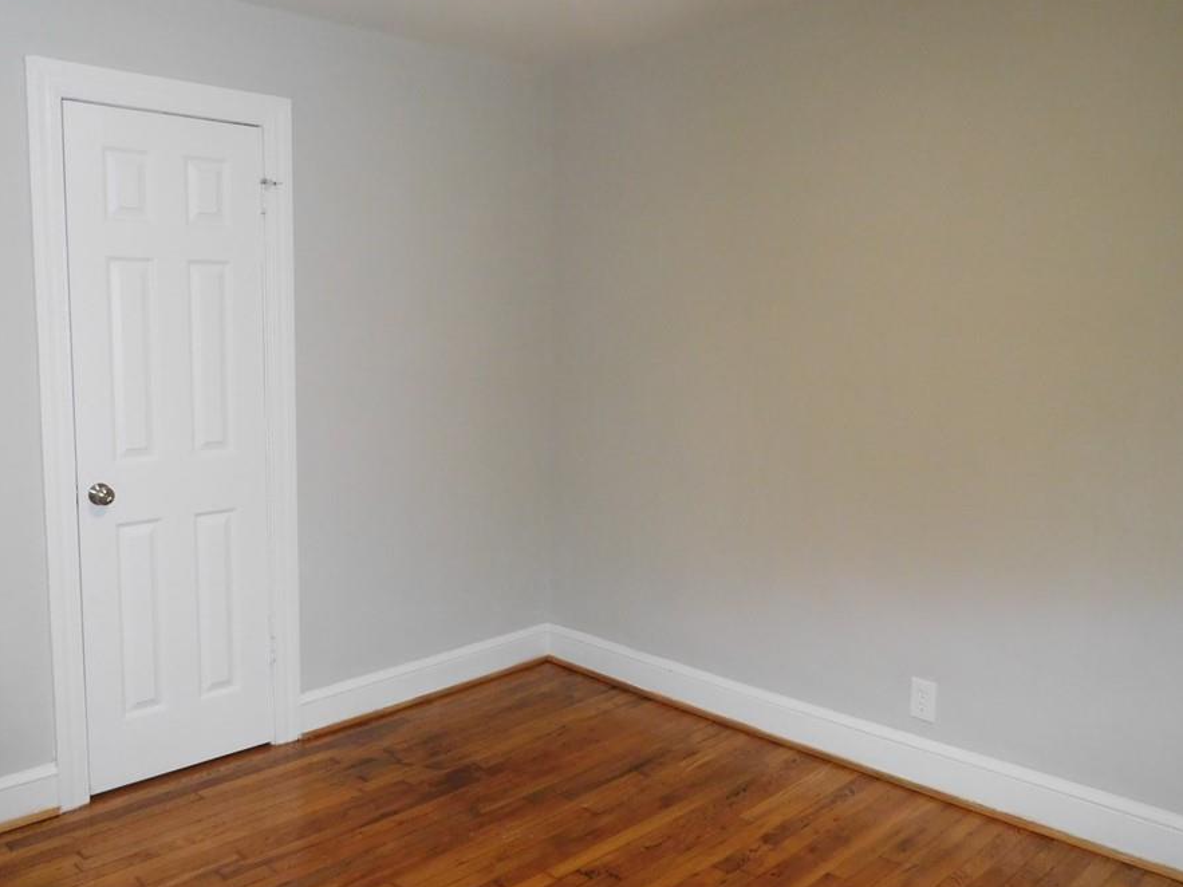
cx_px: 512
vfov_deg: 48.2
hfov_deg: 61.4
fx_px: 991
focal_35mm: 29
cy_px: 429
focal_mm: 4.5
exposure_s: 1/30
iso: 360
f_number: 3.4
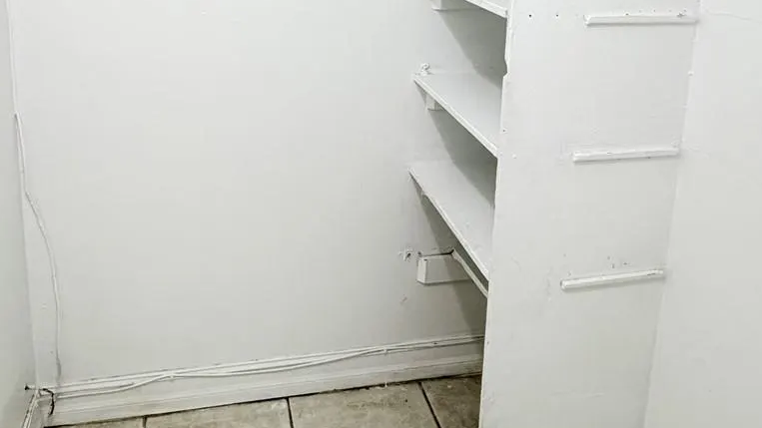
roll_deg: -0.8
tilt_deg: -11.1
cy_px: 23
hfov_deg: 60.8
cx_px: 328
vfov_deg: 34.1
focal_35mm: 32
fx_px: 646
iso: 200
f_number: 2.2
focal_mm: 2.22
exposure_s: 1/60
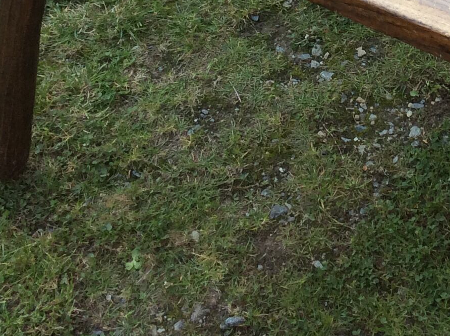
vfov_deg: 14.9
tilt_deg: -39.0
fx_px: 1207
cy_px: -141
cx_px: 440
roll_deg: +1.0
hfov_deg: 20.5
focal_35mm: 93
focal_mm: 3.3
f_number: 2.4
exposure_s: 1/122
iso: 32
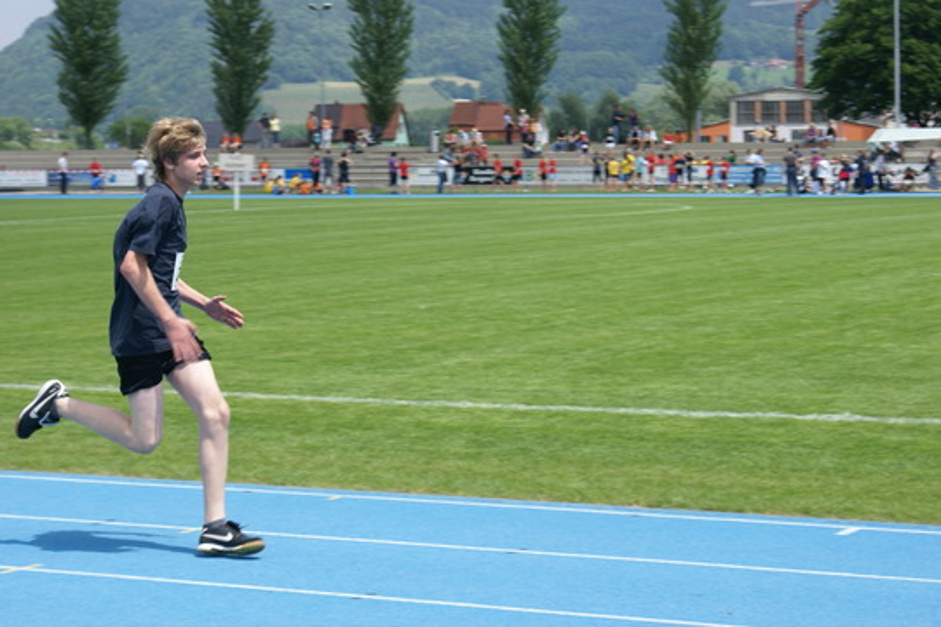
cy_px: 314
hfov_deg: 22.6
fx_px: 2352
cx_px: 470
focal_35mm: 90
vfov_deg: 15.2
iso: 100
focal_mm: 60
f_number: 7.1
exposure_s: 1/320
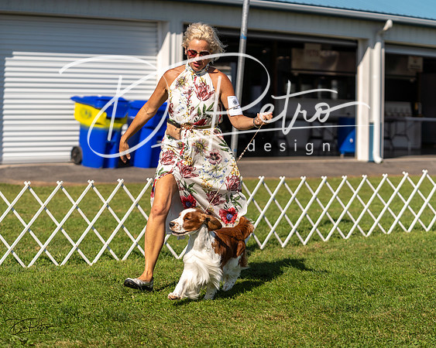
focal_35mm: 95
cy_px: 174
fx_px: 1220
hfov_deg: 20.3
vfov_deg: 16.3
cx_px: 218
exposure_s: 1/2500
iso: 100
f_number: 3.2
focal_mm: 84
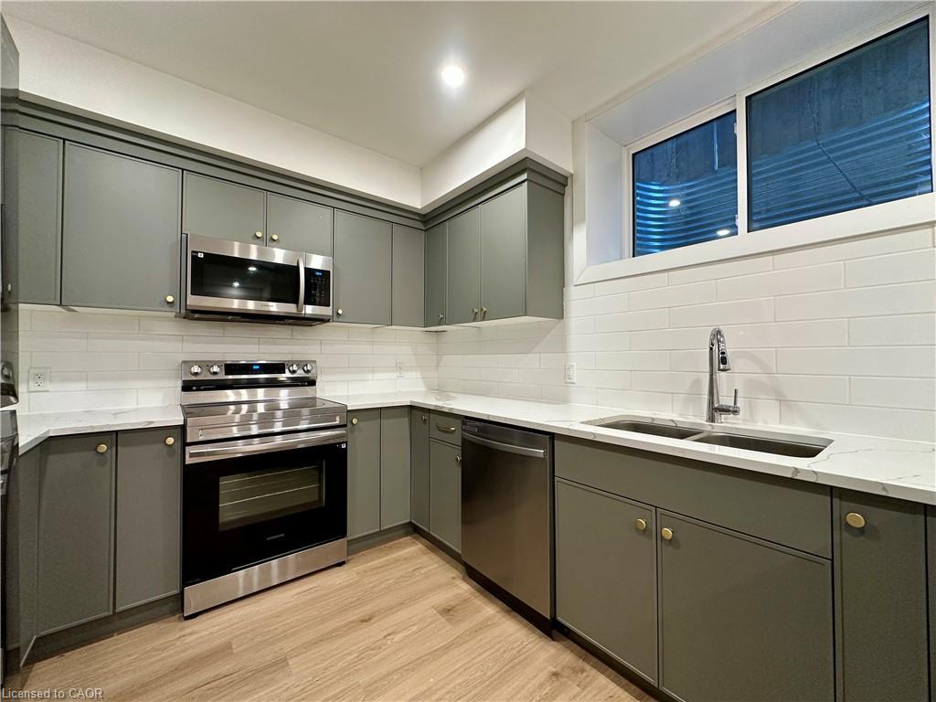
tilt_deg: +0.9
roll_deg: +0.1
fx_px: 379
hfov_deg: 102.1
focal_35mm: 14
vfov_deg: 85.7
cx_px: 468
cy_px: 351
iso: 160
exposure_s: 1/60
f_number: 2.2
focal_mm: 2.22
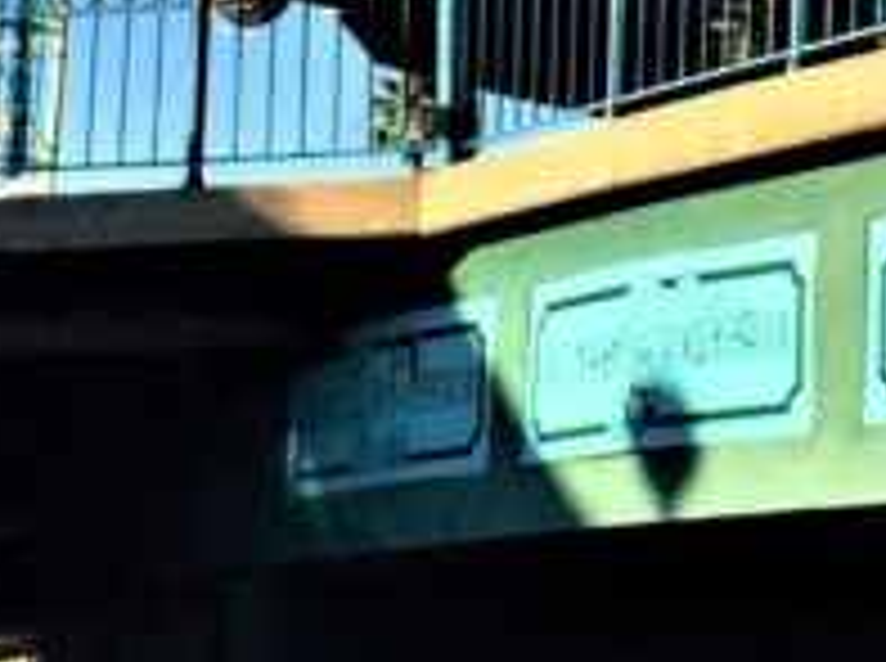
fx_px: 2299
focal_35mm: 90
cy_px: -354
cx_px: 688
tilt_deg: +14.7
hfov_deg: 21.6
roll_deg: -3.4
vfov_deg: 15.1
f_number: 2.2
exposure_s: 1/1412
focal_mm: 4.15
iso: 32
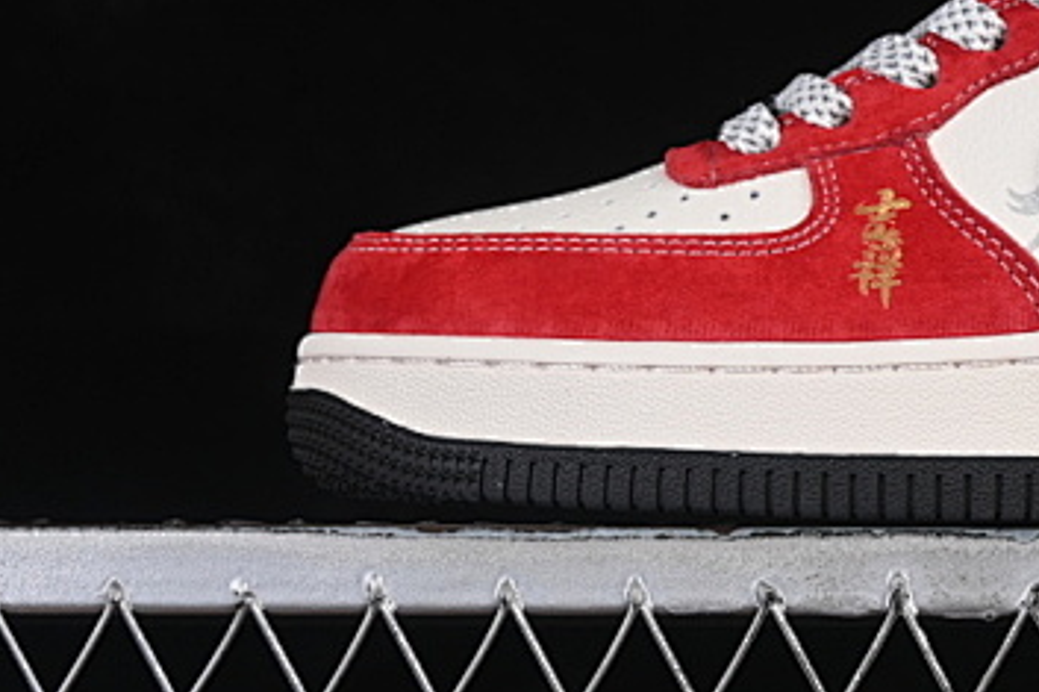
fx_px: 4904
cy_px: 34
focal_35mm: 170
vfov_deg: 8.0
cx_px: 1104
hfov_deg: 11.9
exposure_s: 1/80
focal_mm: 50
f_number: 8
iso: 160
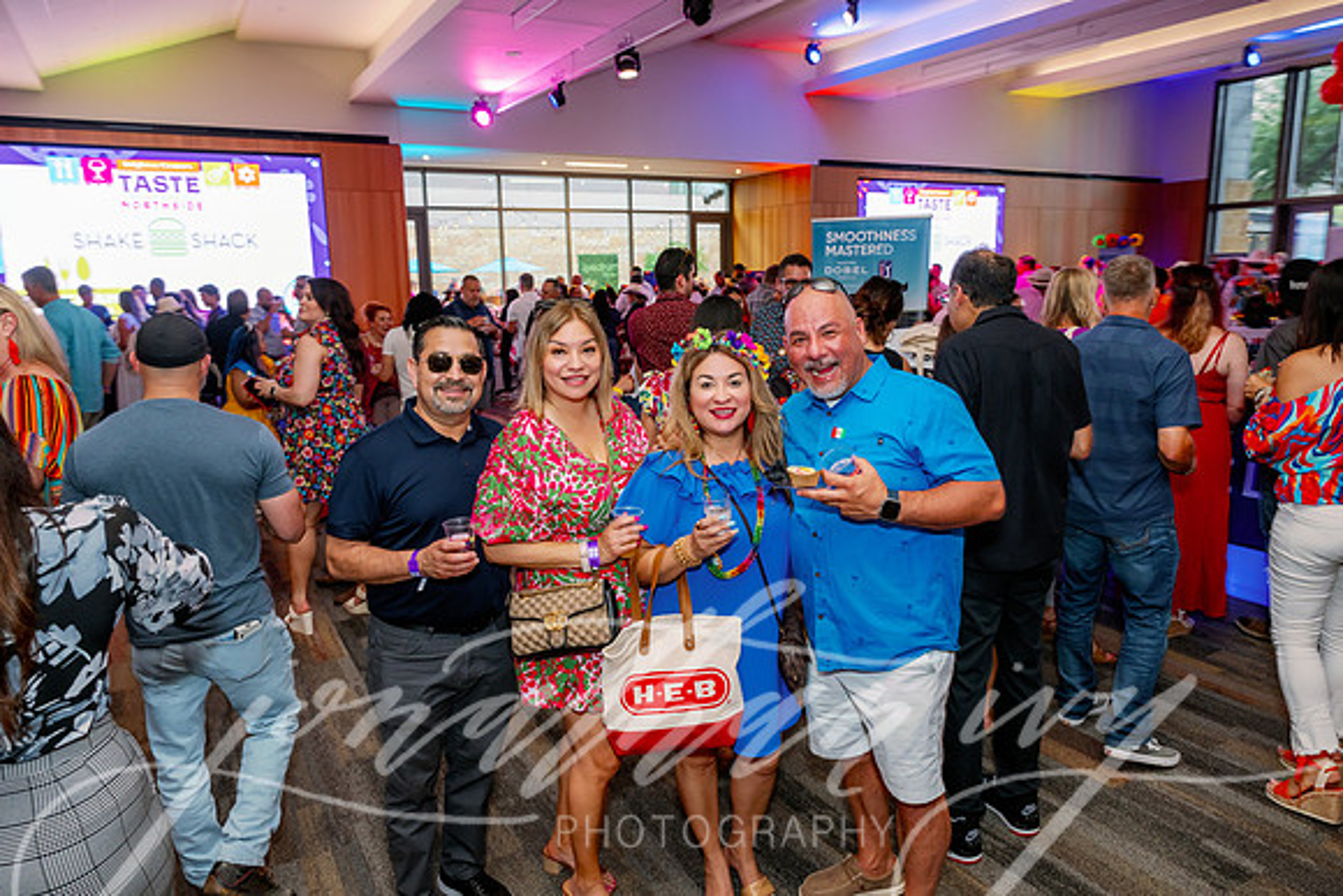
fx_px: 933
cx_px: 672
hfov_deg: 71.5
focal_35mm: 25
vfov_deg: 51.3
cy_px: 448
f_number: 5
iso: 640
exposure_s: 1/80
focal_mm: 25
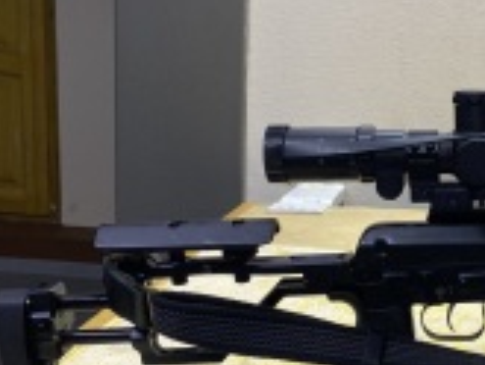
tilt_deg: -8.9
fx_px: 771
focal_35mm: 55
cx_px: 494
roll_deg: -4.5
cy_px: 190
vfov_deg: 26.6
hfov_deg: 32.0
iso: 125
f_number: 1.8
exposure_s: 1/100
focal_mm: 4.25
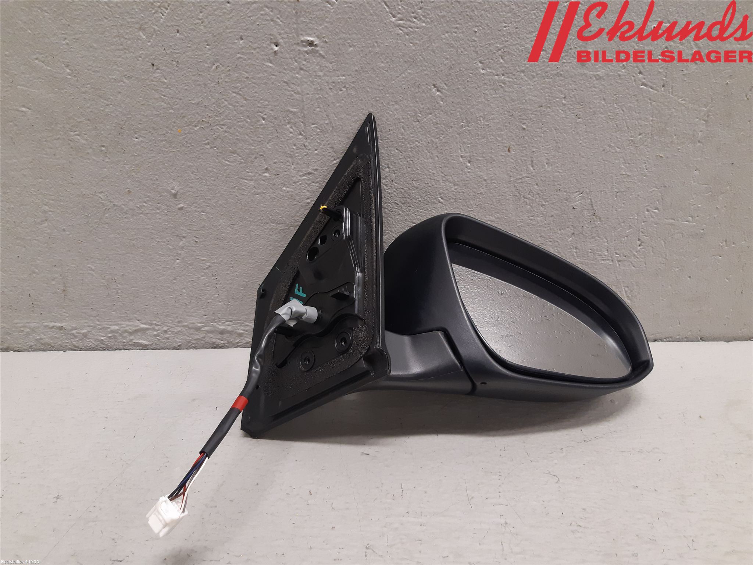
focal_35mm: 26
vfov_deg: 53.1
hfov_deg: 67.3
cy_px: 282
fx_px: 566
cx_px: 376
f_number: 1.7
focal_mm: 3.93
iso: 200
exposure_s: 1/50
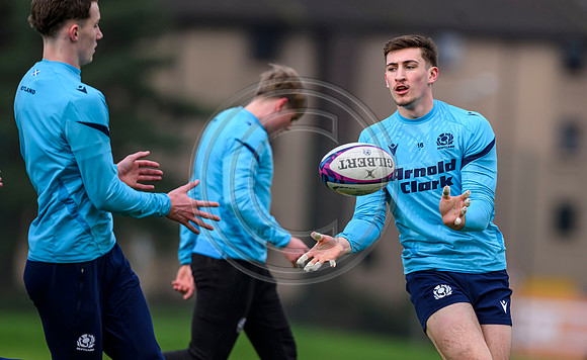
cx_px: 334
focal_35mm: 466
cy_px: 223
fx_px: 7423
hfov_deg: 4.5
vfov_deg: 2.8
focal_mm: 400
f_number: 4
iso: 1250
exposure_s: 1/2500
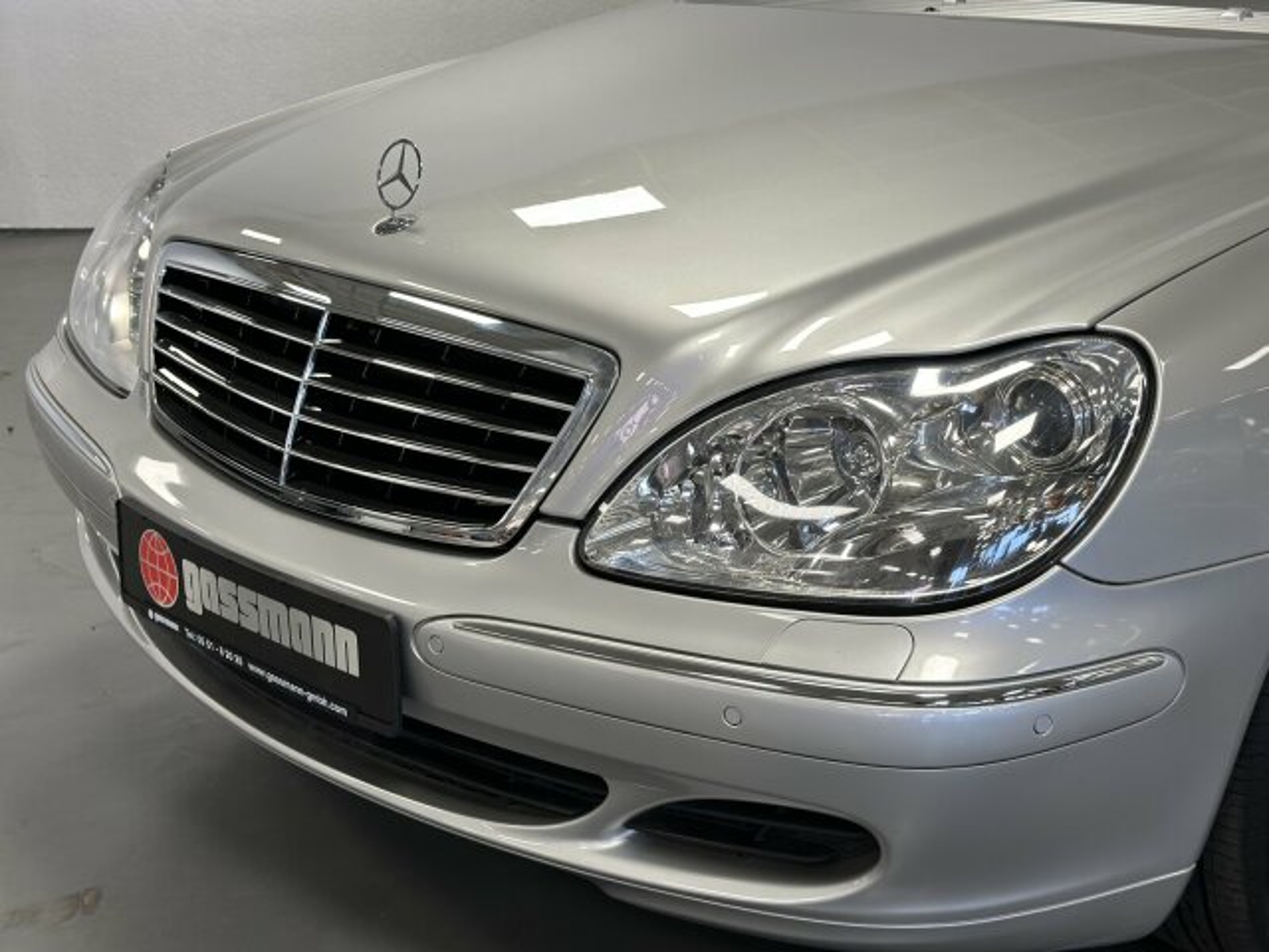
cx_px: 634
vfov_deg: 30.3
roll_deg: +0.0
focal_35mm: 48
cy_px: 476
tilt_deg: -19.2
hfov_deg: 39.7
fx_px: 1760
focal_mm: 6.86
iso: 80
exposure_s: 1/72
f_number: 1.78
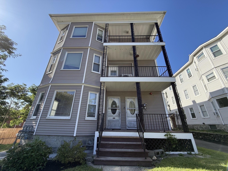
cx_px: 114
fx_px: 92
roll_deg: -1.4
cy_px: 86
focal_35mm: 14
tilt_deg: +25.2
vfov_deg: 85.7
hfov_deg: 102.1
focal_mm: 2.22
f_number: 2.2
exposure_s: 1/545
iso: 64
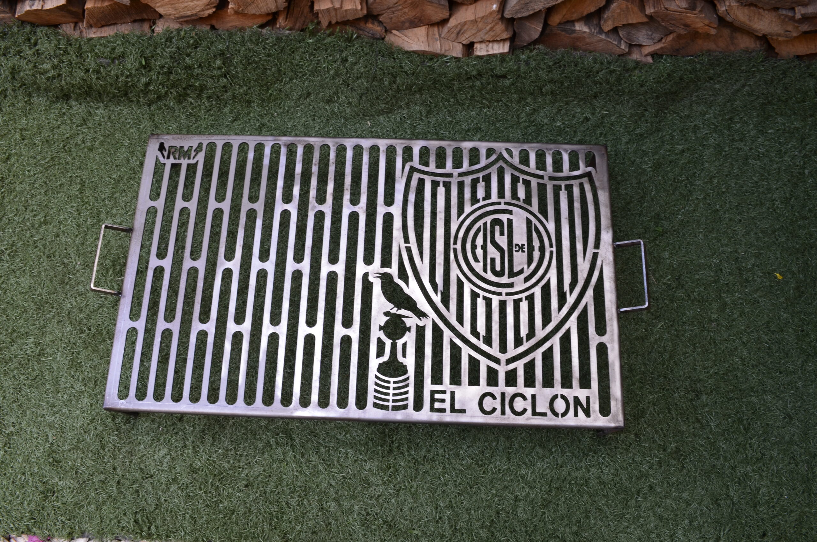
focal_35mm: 30
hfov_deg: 62.0
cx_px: 408
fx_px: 679
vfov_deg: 43.4
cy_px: 271
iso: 400
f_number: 9
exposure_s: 1/30
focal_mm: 20
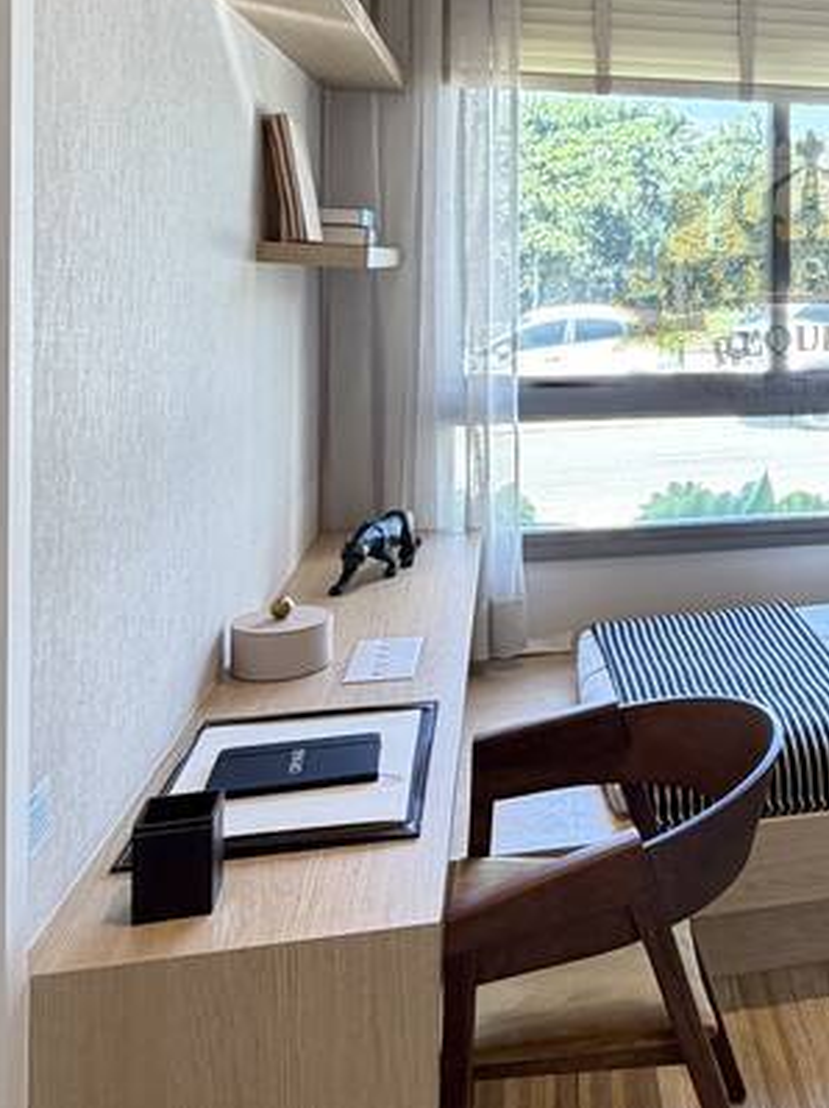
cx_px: 848
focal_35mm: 38
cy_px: 270
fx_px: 1215
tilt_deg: -0.2
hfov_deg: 34.0
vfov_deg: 47.1
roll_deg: -0.9
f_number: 2.2
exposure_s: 1/120
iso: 250
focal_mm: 2.22
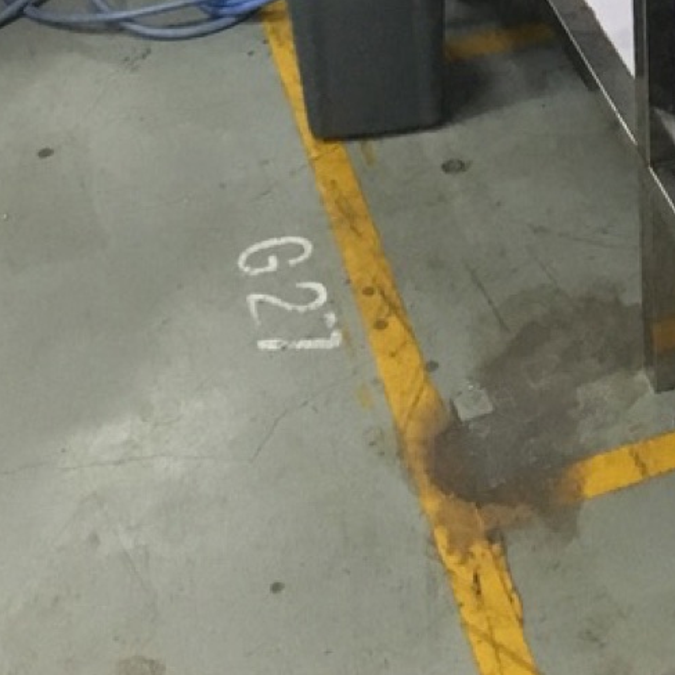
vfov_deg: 18.2
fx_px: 1853
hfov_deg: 20.1
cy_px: -362
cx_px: 661
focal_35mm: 84
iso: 320
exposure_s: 1/17
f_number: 2.2
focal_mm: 4.15
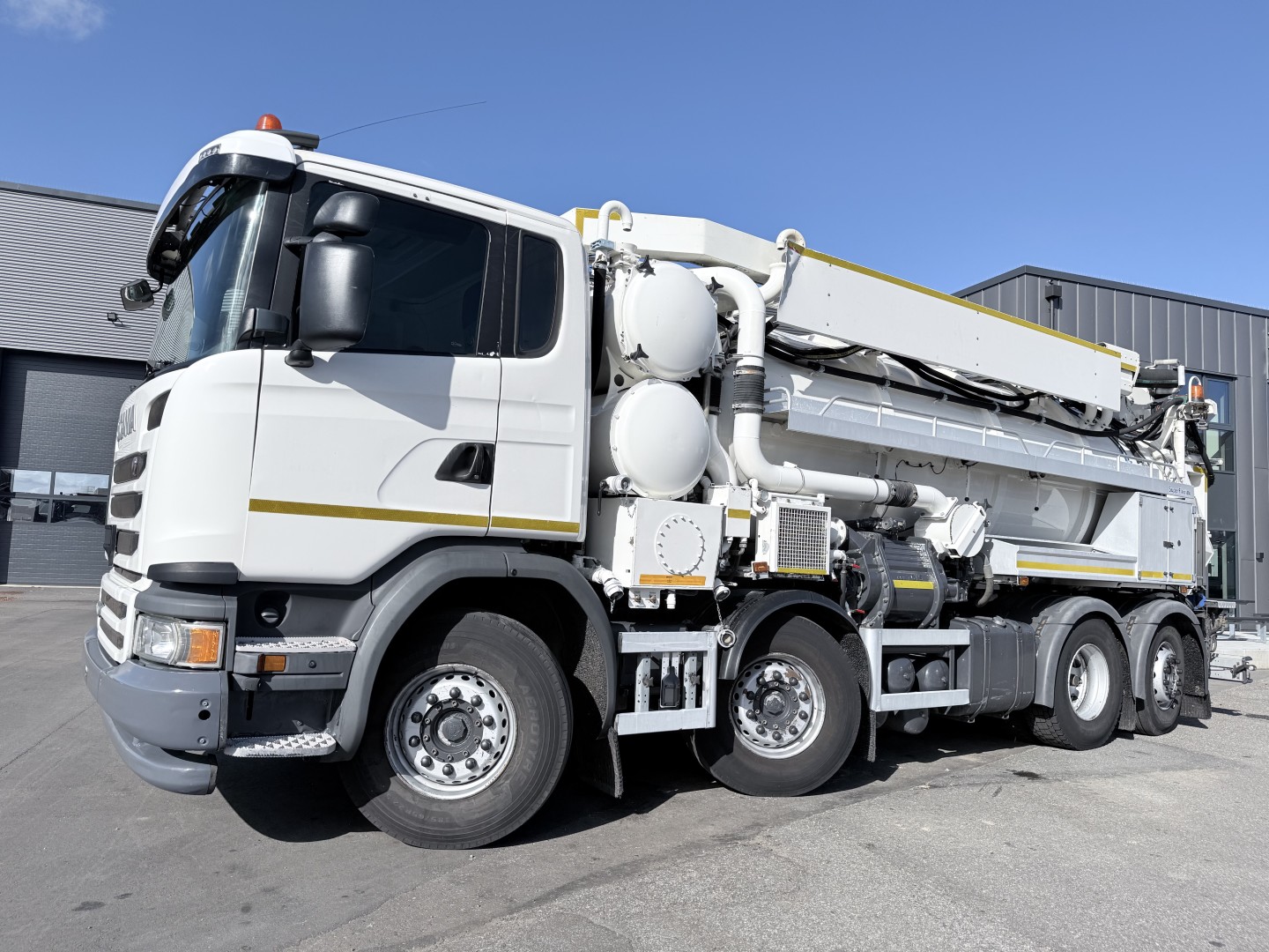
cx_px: 634
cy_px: 476
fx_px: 880
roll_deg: -2.8
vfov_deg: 56.8
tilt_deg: +5.1
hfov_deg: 71.6
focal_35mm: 24
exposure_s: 1/6173
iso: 80
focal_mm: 6.76
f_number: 1.78
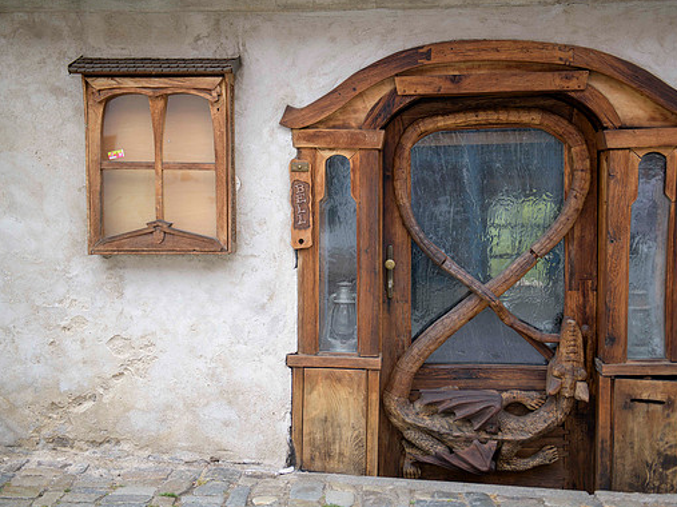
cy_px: 251
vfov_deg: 28.0
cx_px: 358
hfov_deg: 36.8
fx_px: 1017
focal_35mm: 52
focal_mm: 45
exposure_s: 1/200
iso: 64
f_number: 2.8
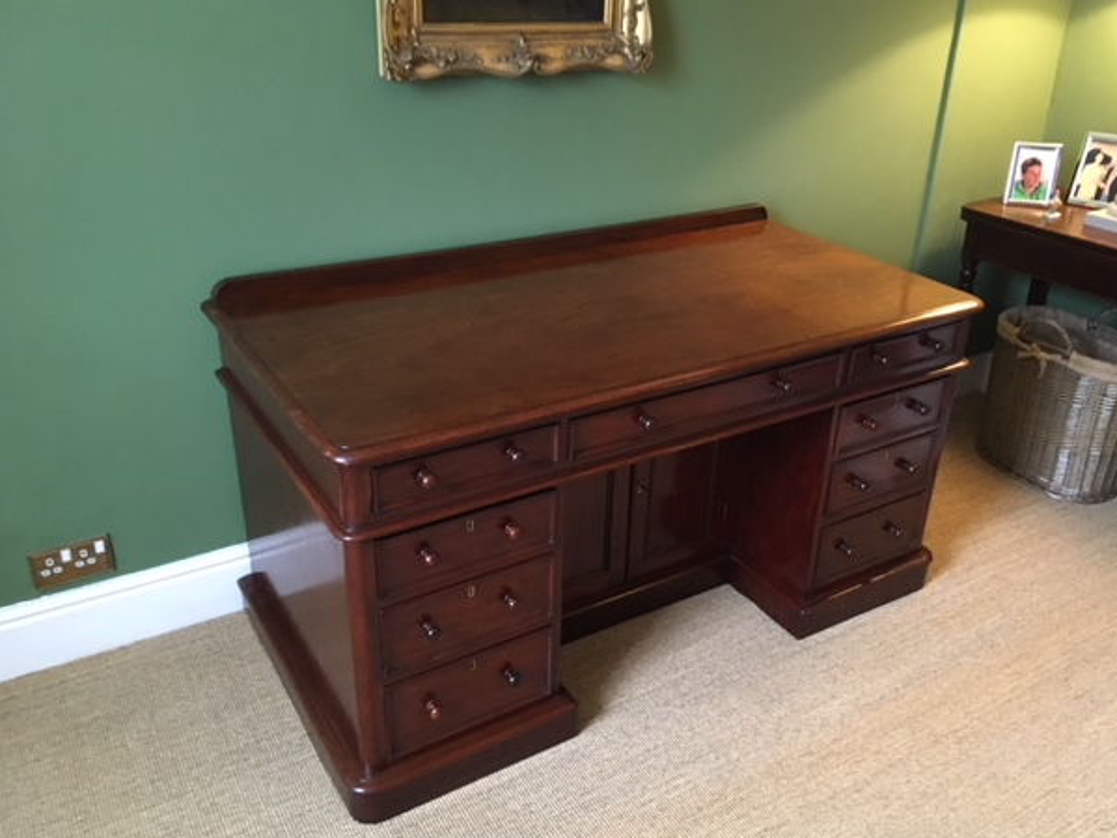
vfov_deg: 45.4
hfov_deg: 58.3
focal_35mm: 31
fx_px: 1000
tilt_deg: -25.8
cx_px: 593
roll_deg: -1.8
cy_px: 416
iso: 400
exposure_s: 1/17
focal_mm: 4.15
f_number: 2.2
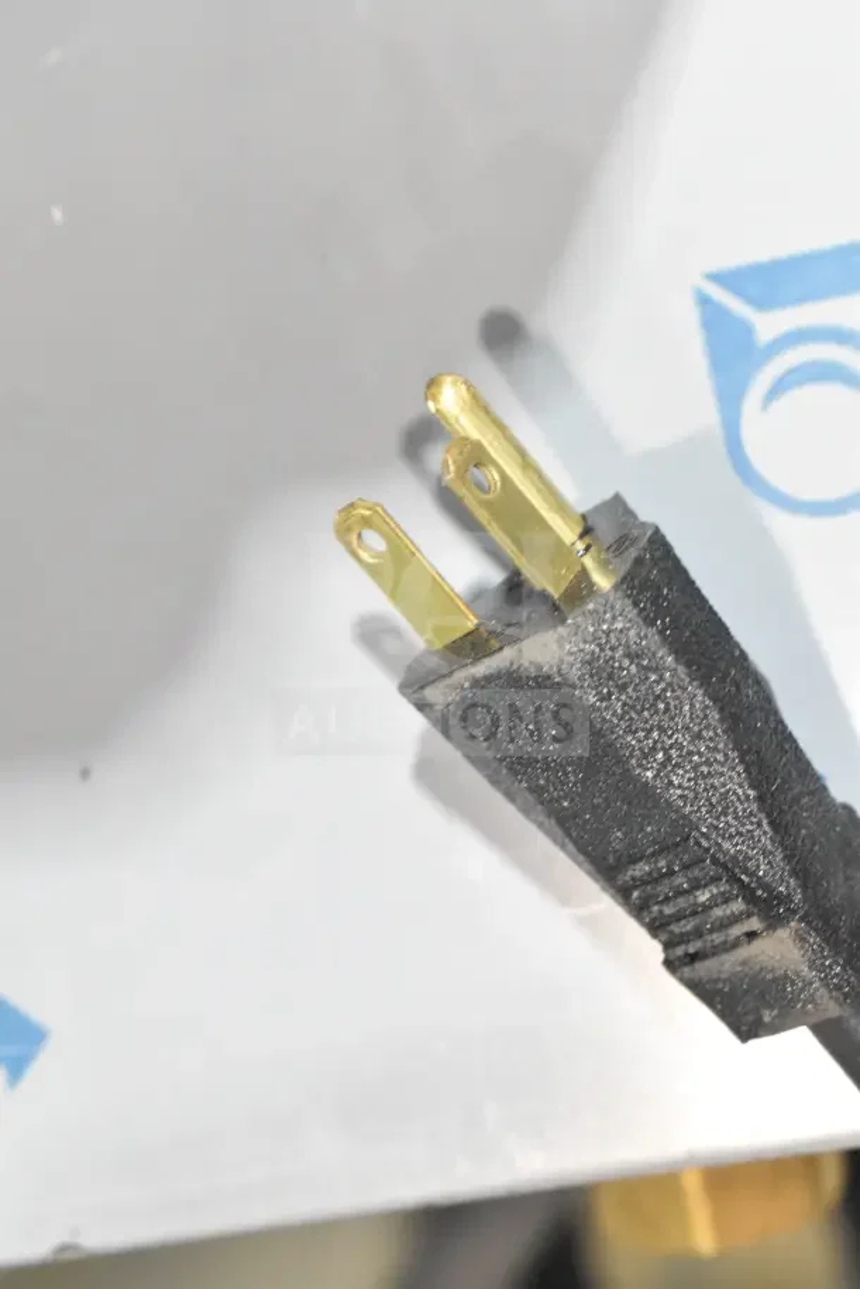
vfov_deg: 24.6
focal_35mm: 82
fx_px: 2956
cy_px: 644
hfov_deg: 16.6
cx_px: 430
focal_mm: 55
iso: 6400
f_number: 7.1
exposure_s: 1/200
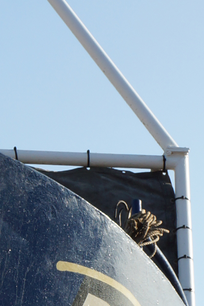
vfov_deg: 8.2
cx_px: -243
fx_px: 2125
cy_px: 343
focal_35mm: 250
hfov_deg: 5.4
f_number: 11
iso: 100
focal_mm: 28
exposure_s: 1/100
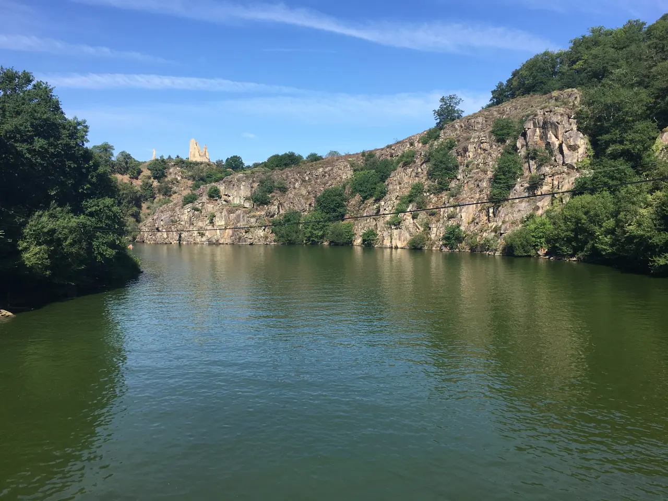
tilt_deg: -3.9
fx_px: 560
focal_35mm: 29
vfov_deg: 48.2
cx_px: 334
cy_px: 250
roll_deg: +0.4
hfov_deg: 61.7
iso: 25
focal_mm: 4.15
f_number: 2.2
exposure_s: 1/1202
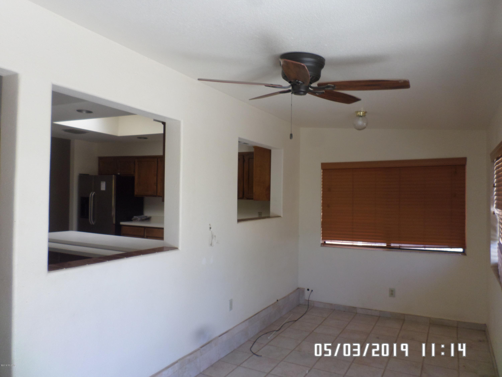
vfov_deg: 54.9
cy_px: 188
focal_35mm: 25
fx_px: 363
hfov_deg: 69.4
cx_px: 251
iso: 80
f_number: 2.5
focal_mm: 4.5
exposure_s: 1/60
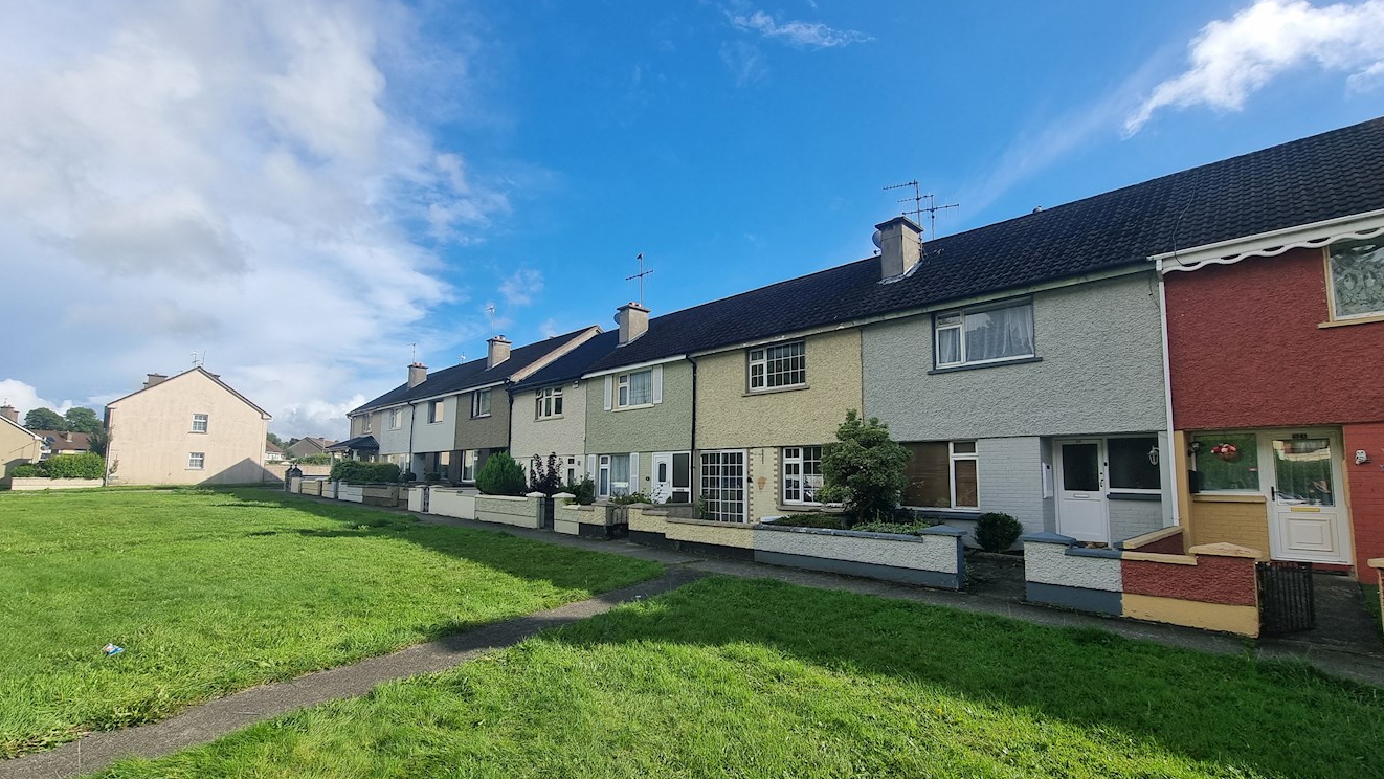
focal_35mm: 15
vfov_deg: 70.5
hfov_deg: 103.0
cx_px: 688
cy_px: 403
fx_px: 551
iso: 50
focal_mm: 2.2
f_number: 2.2
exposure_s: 1/1724
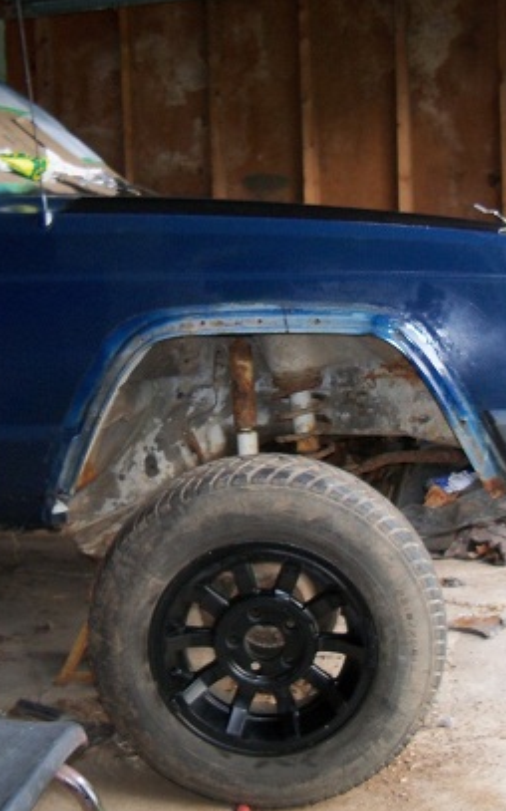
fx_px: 1104
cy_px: 406
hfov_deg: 25.8
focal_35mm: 50
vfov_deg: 40.3
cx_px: 233
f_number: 3.5
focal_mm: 6.2
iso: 200
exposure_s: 1/30
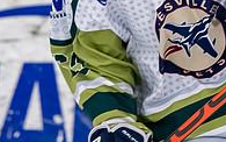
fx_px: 8607
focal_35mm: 1397
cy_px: -147
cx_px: 76
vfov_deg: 0.9
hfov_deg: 1.5
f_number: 3.2
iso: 2000
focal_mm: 195
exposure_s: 1/800
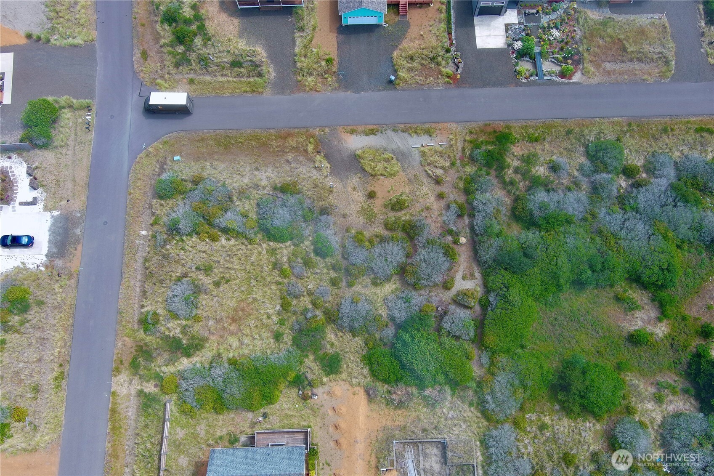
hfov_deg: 63.7
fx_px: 575
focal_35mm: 29
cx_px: 357
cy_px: 238
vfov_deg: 45.0
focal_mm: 10.57
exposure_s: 1/909
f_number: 2.8
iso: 100
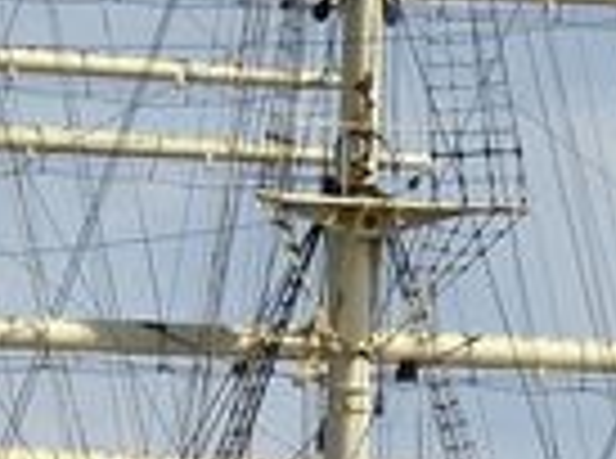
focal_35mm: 662
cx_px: 387
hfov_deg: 3.0
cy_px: 963
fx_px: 11750
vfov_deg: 2.2
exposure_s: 1/400
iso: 64
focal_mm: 23.7
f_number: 5.4
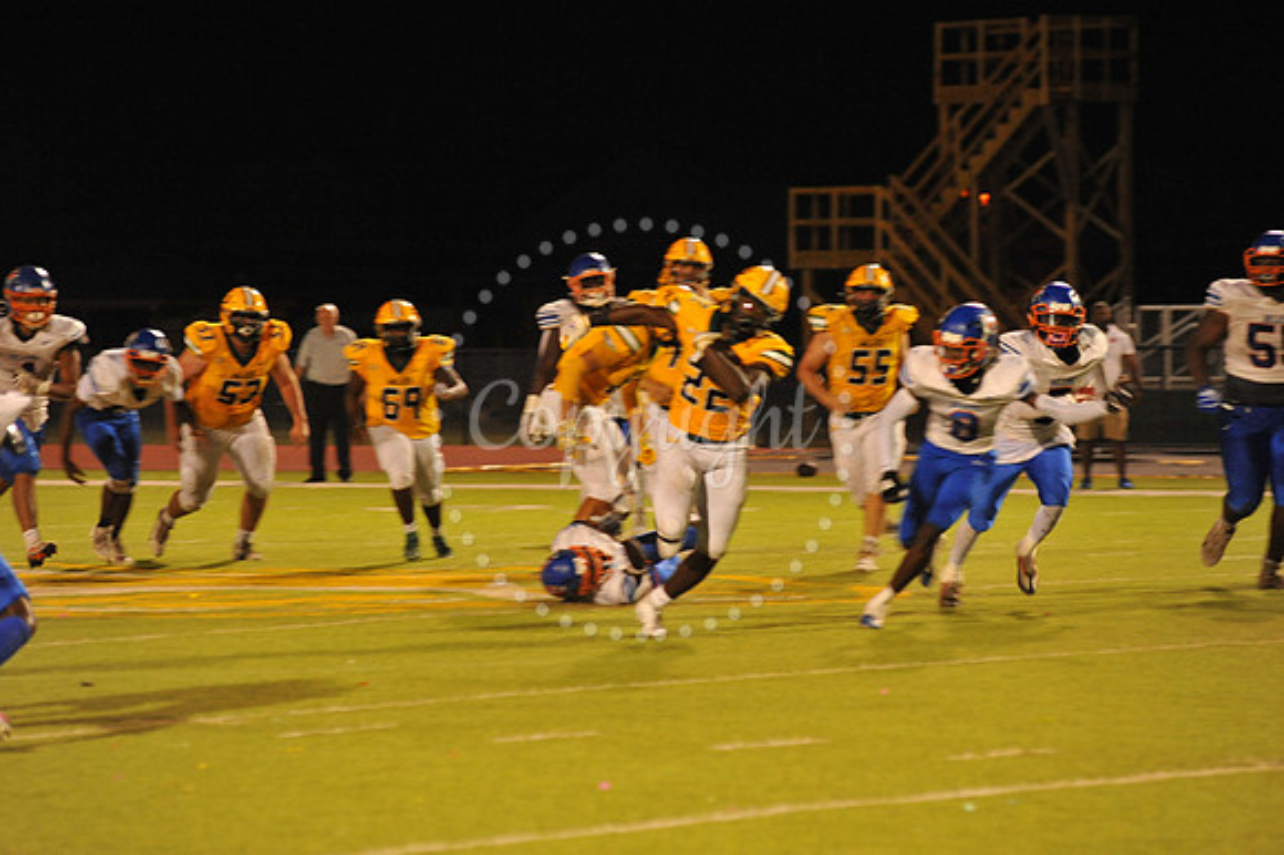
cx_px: 642
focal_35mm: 200
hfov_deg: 10.3
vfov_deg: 6.9
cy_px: 428
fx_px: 7129
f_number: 5
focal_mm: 200
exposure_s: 1/160
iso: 3200
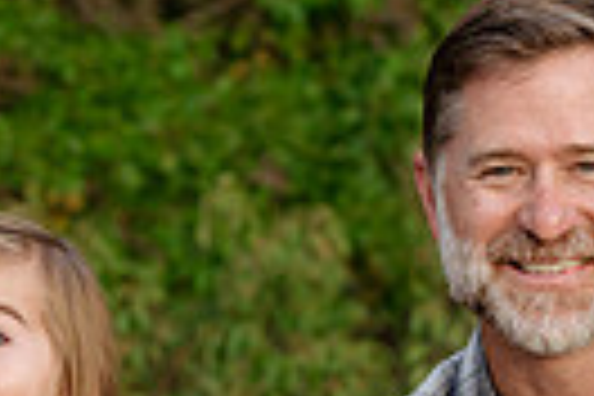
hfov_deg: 5.7
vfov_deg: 3.8
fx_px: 5956
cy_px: 677
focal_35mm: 361
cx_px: 346
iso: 640
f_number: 5.6
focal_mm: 82
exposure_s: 1/200
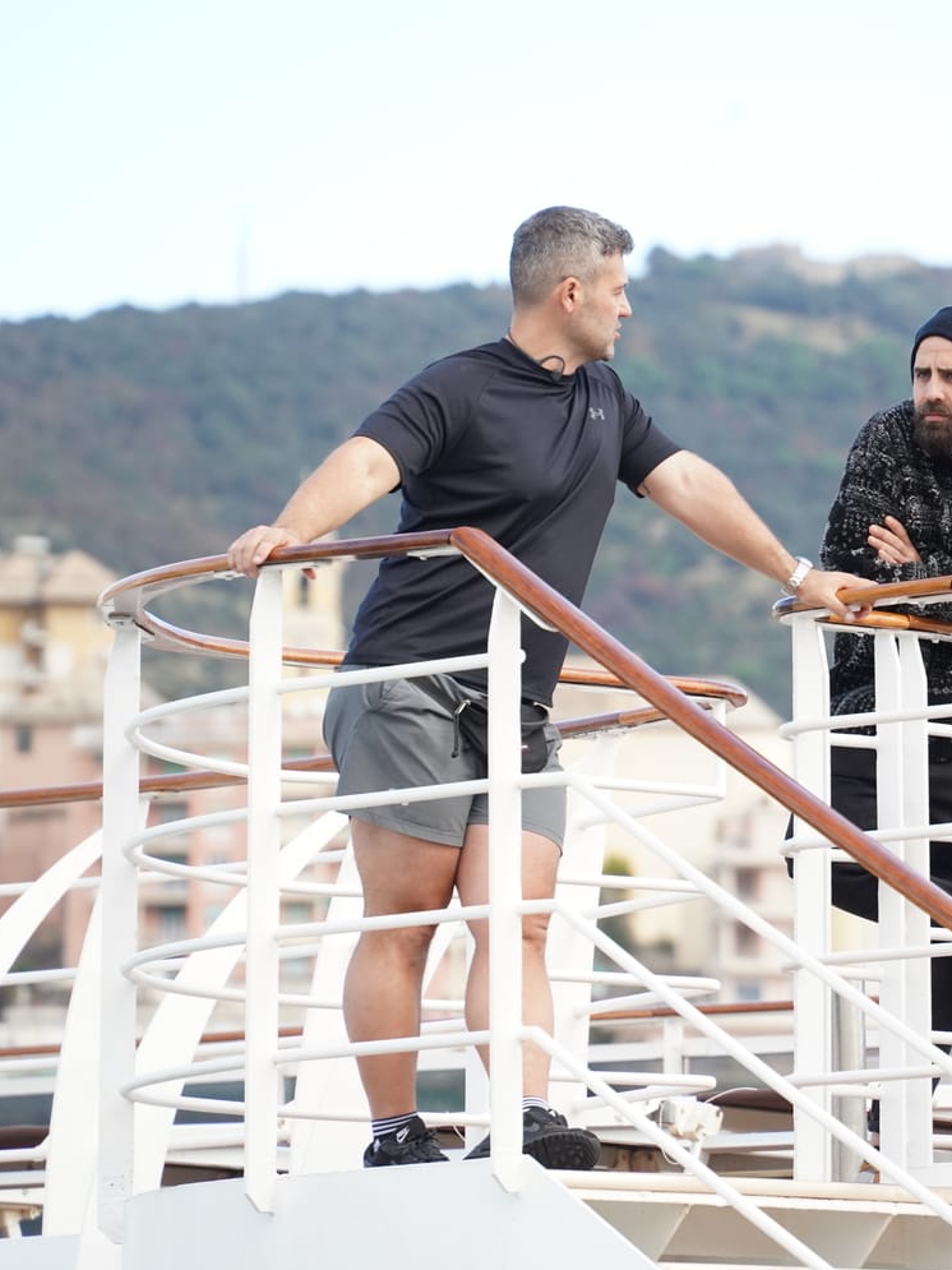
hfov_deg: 5.1
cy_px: 637
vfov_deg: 6.8
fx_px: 10636
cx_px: 815
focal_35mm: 290
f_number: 5.6
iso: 3200
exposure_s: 1/1600
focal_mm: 200
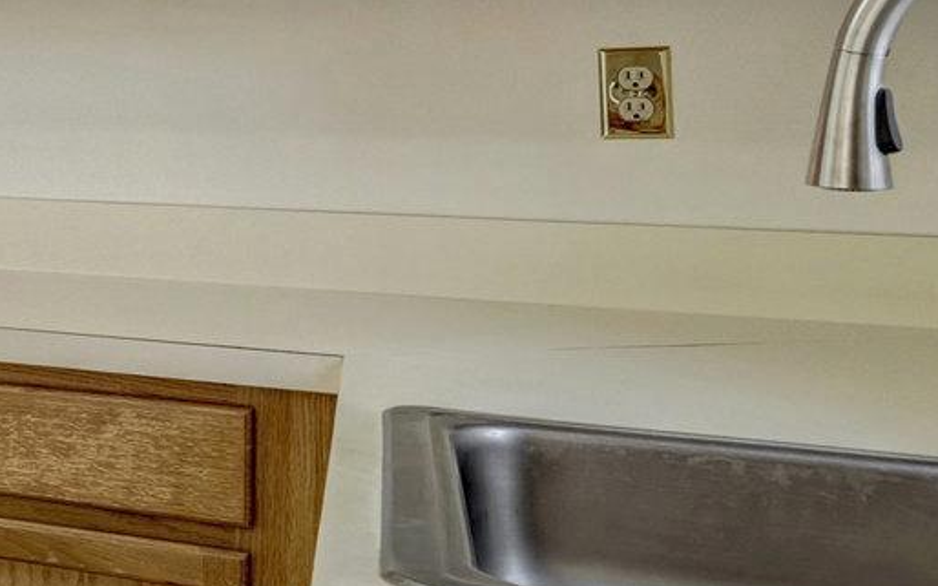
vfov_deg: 19.7
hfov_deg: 21.0
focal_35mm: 65
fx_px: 1661
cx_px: -766
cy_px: 74
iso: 1250
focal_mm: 16
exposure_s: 1/30
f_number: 8
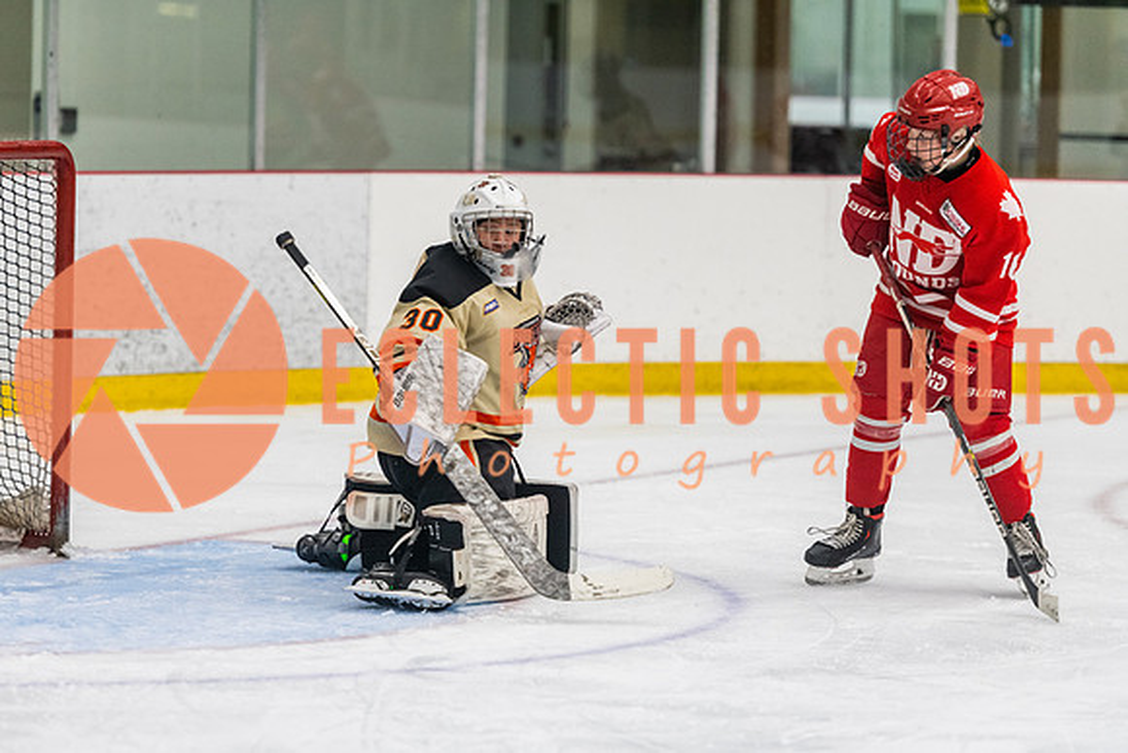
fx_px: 5461
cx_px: 514
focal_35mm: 174
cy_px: 410
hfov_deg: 11.8
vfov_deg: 7.9
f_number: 3.2
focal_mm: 160
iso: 3200
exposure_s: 1/640
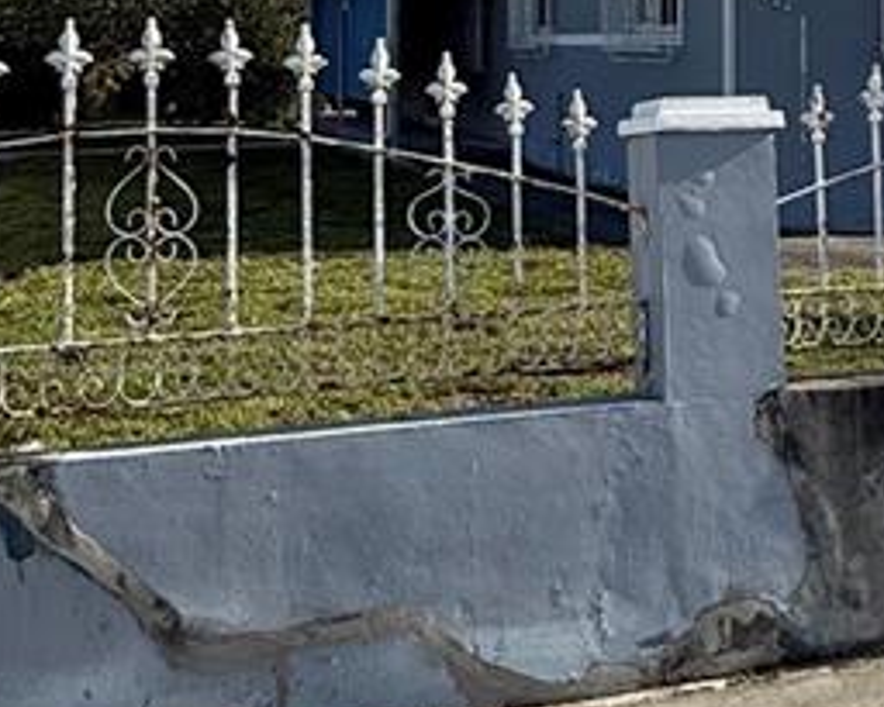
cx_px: 780
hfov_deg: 28.5
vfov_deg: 23.0
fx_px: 1675
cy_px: 10
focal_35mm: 64
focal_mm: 2.22
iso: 50
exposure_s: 1/2024
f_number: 2.2
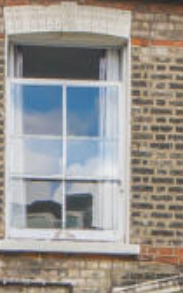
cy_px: 379
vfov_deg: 12.1
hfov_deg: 7.6
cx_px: 310
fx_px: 1341
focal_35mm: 168
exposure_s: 1/200
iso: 400
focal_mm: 18
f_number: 8
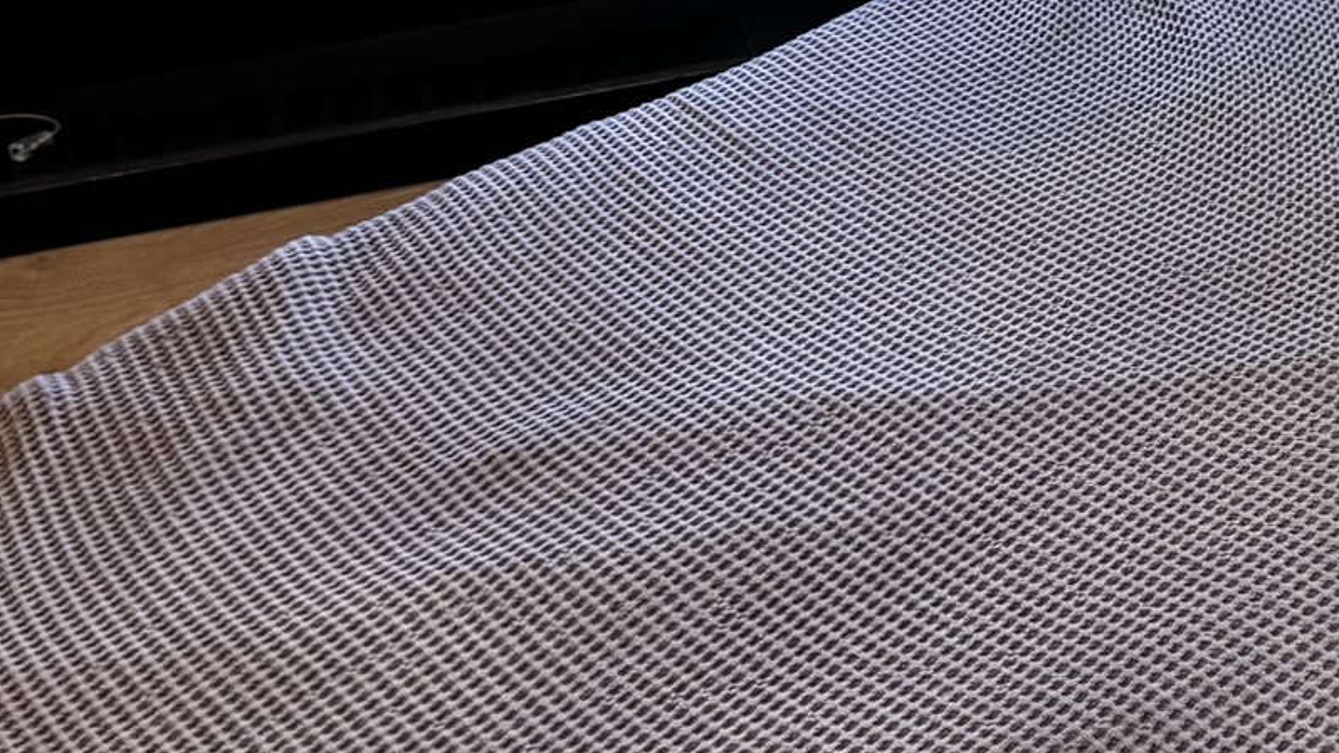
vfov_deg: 14.5
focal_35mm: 82
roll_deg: +5.4
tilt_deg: -23.6
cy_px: 4
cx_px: 1295
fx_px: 2911
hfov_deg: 24.8
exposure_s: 1/60
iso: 400
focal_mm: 6.76
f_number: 1.78
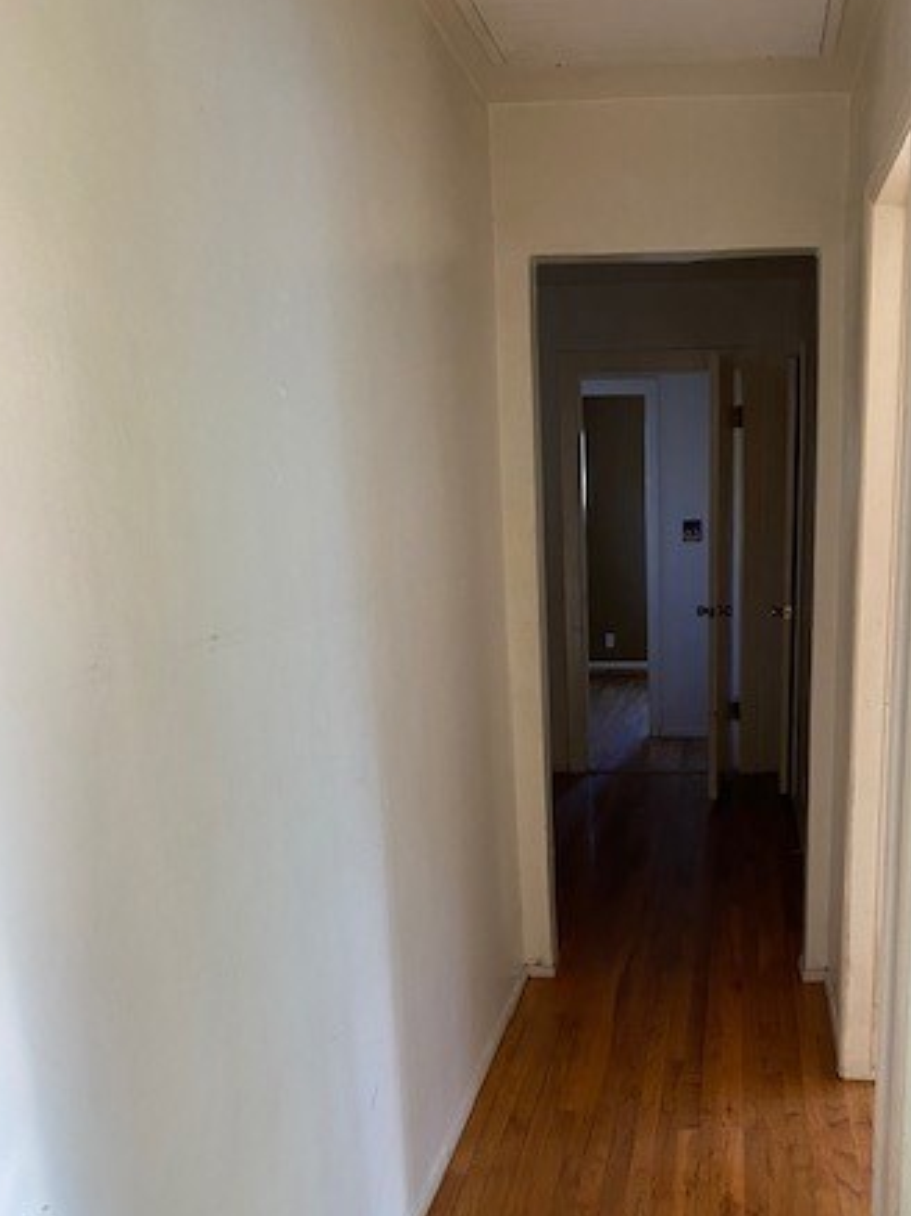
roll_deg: +1.2
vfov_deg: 47.7
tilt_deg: -15.1
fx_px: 1335
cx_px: 622
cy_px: 866
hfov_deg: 37.2
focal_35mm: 38
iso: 125
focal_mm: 4.25
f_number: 1.8
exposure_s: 1/96
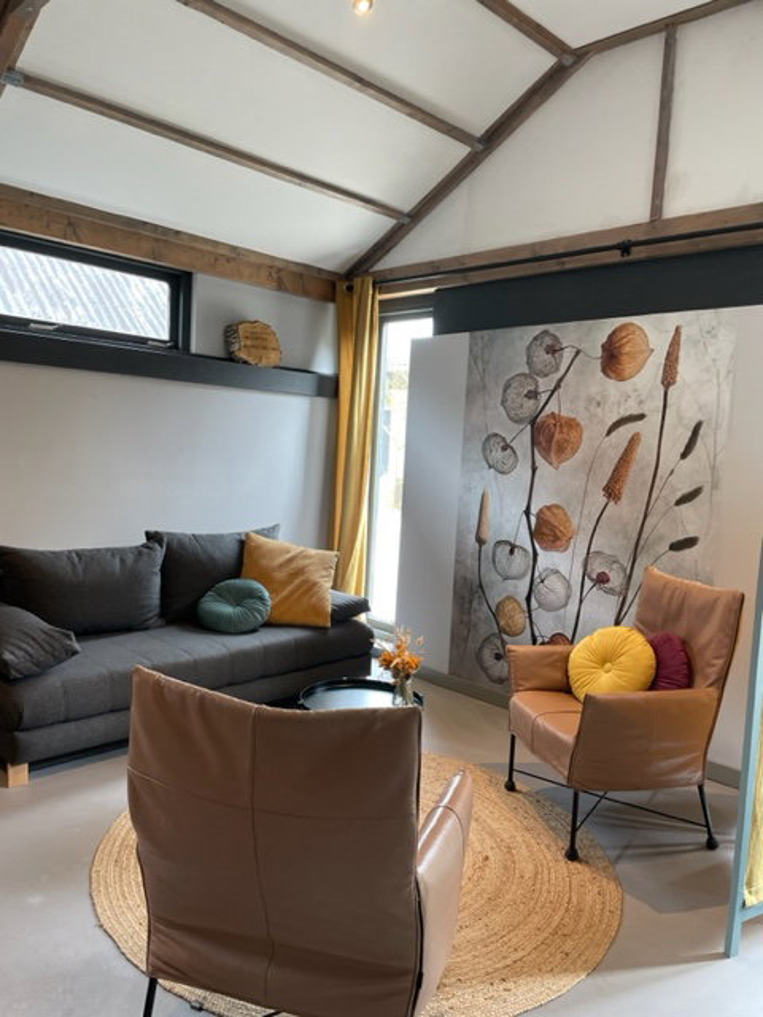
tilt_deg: -5.9
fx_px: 764
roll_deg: -2.8
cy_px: 508
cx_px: 382
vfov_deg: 67.3
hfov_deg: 53.1
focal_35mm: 26
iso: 125
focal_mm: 4.2
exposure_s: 1/100
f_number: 1.6
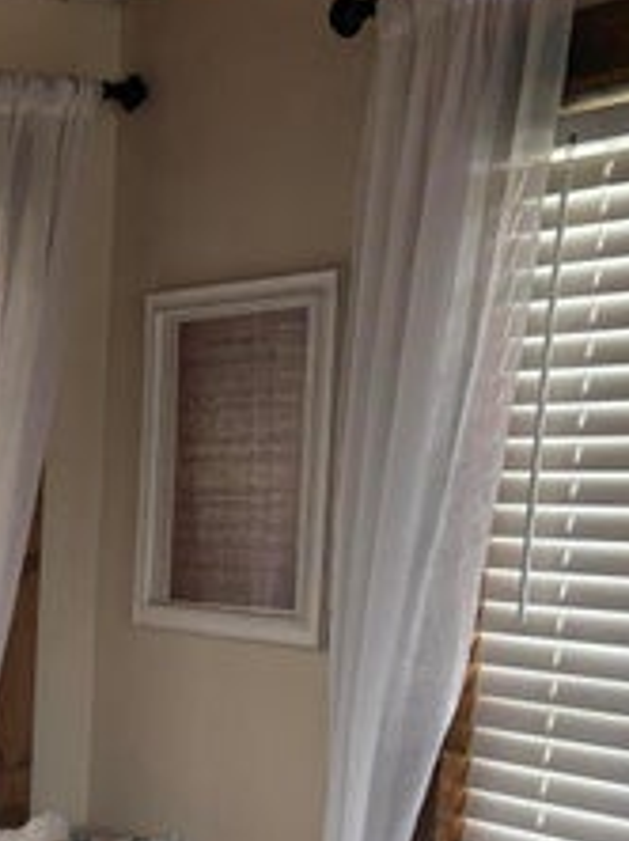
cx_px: -265
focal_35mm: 75
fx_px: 1821
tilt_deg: -11.3
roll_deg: -1.7
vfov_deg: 25.1
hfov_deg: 17.9
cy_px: 792
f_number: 1.6
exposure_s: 1/120
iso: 80
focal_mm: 5.96
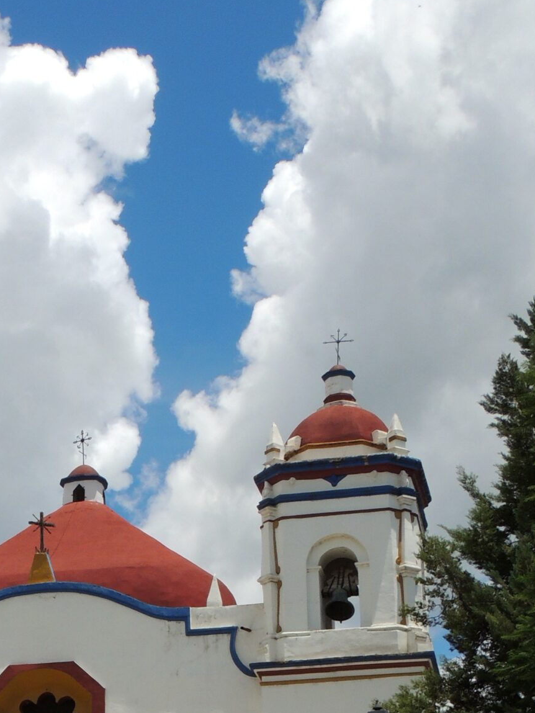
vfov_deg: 23.9
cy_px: 711
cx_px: 67
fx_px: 1607
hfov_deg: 18.6
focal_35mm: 78
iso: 100
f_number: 5.1
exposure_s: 1/1000
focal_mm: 6.2
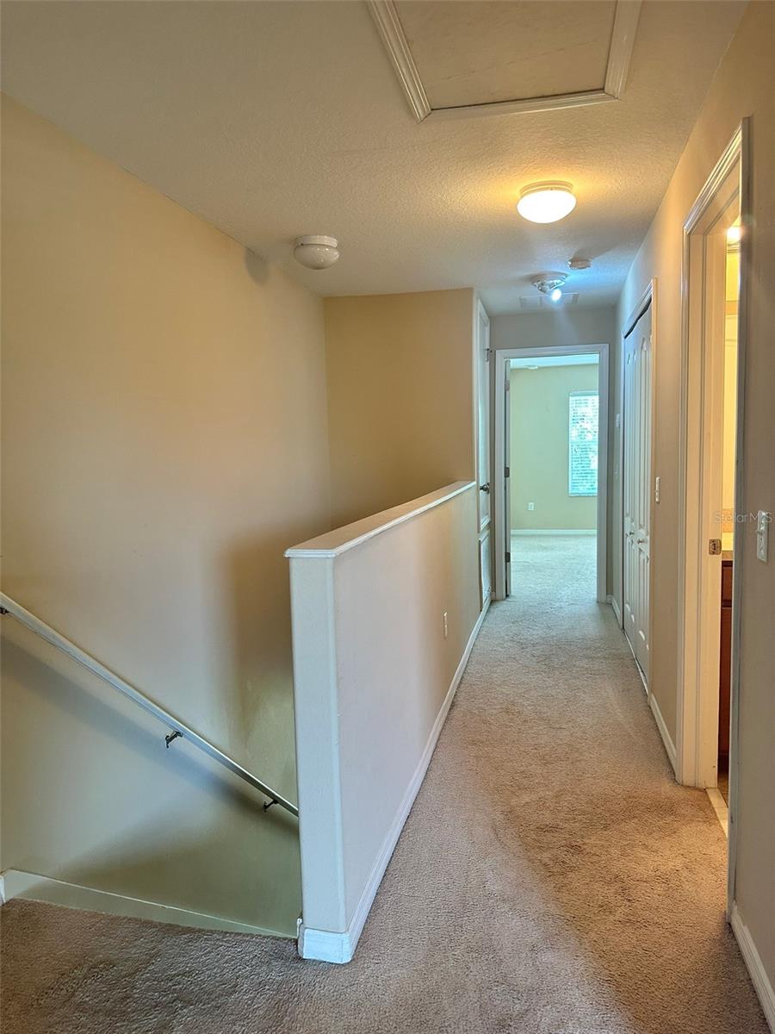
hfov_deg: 56.8
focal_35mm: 24
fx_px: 716
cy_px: 517
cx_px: 388
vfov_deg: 71.6
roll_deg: -0.7
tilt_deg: -4.2
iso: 200
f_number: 1.78
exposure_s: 1/60
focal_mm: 6.86
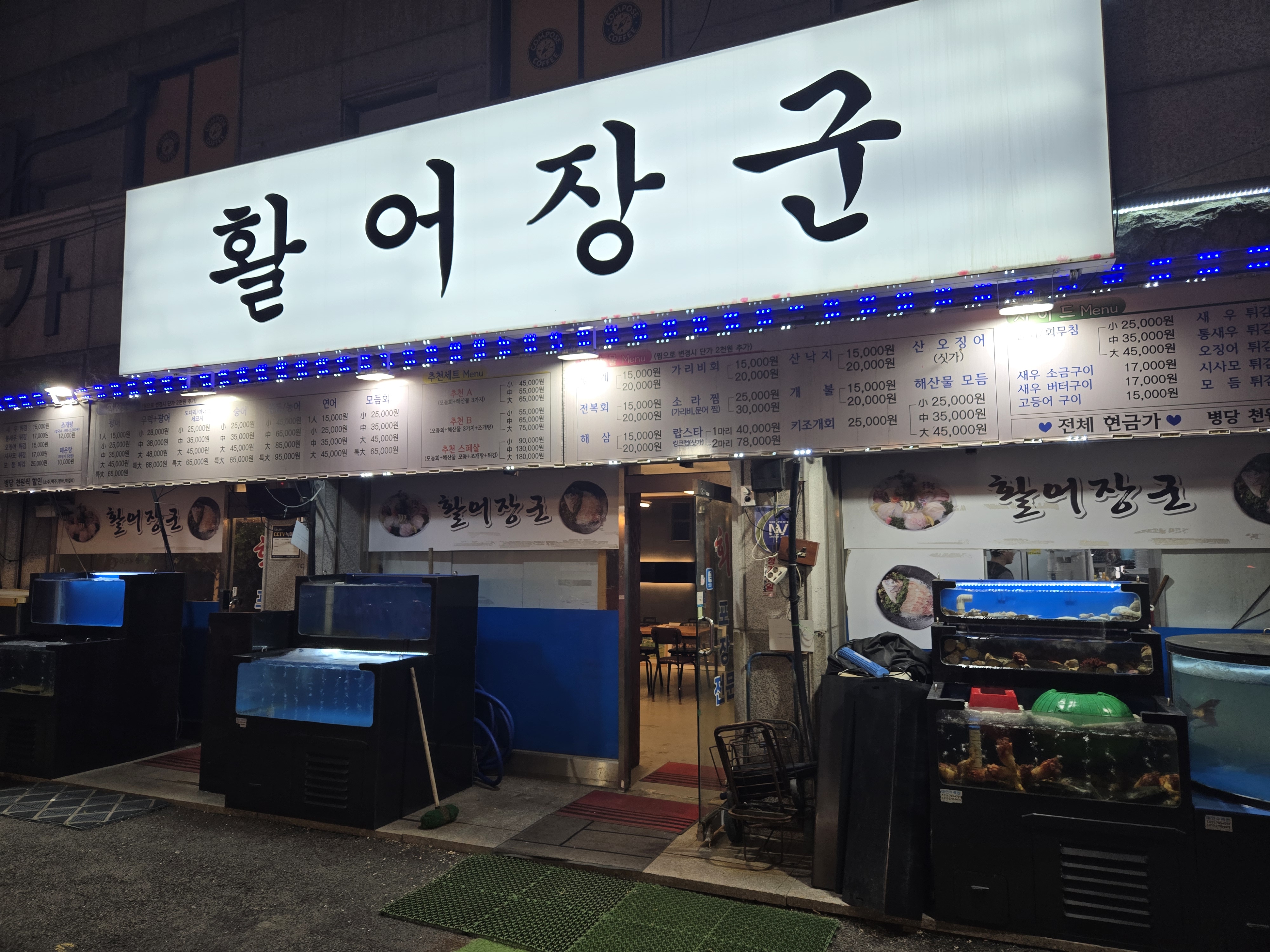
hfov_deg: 73.9
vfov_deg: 58.9
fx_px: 844
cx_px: 635
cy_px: 476
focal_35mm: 23
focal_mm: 5.4
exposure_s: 1/122
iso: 25
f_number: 1.8
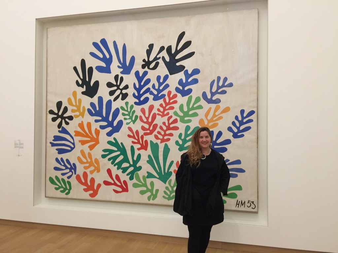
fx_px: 283
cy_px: 126
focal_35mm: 29
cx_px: 169
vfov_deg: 48.2
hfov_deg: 61.7
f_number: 2.2
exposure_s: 1/8
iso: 125
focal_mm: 4.15
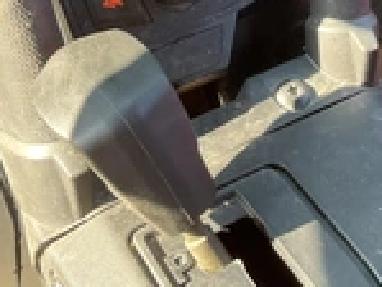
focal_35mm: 78
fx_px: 861
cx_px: 215
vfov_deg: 17.9
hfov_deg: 25.0
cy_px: -64
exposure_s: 1/113
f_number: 1.8
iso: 64
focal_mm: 3
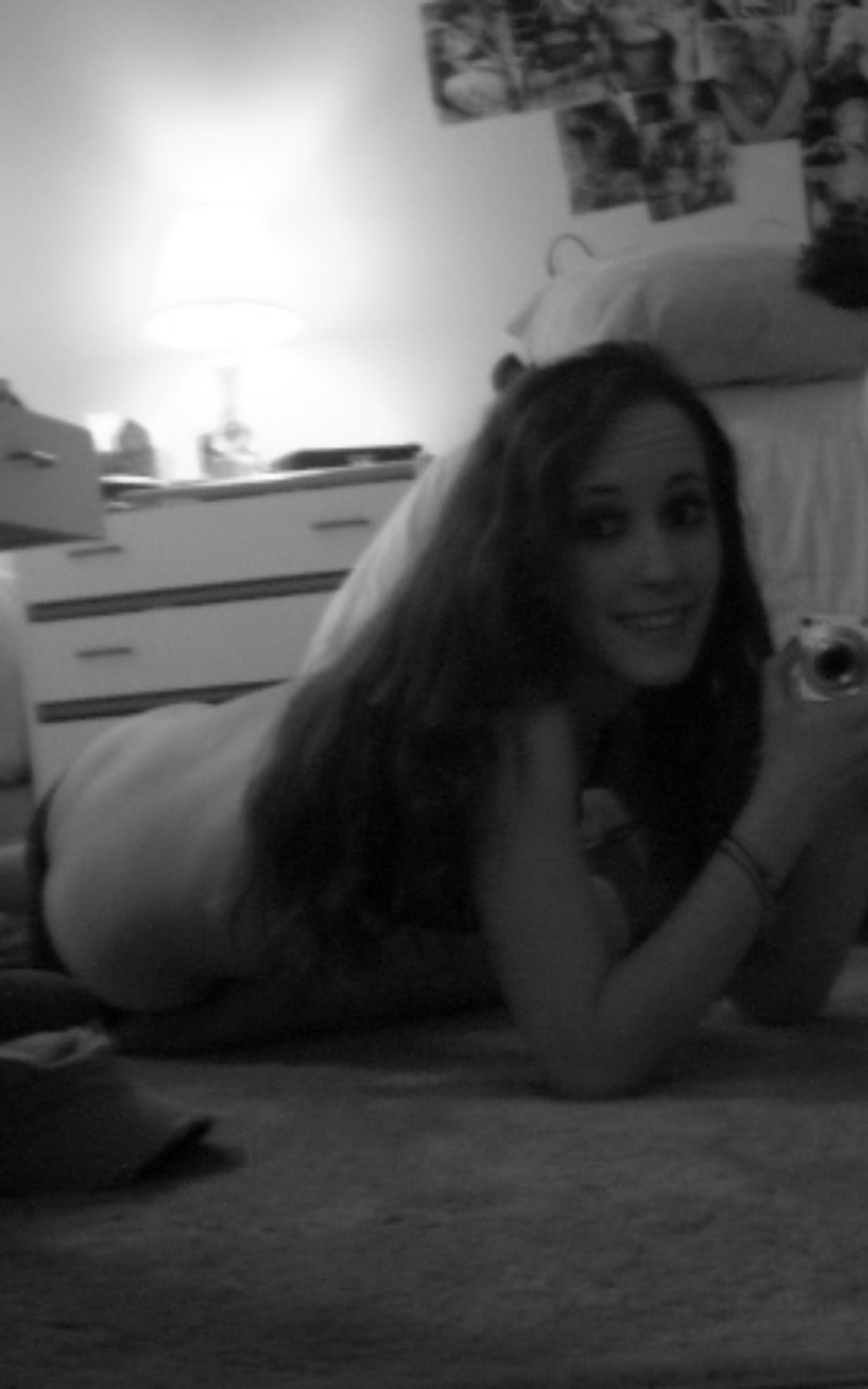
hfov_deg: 23.7
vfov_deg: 37.5
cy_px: 698
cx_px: 653
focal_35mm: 54
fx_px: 2044
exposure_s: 1/8
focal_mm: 5.8
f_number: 2.6
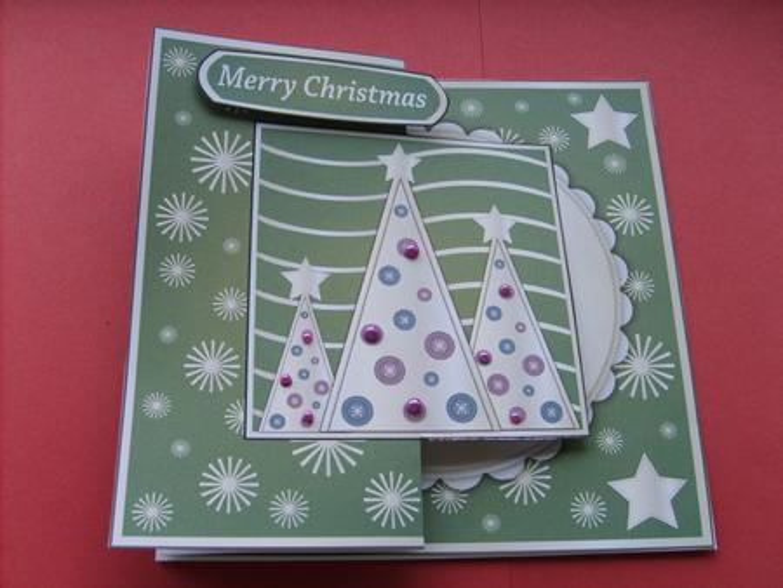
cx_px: 392
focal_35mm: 35
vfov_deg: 40.7
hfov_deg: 52.6
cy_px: 294
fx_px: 792
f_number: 2.8
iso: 50
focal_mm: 5.8
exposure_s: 1/180
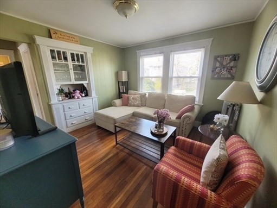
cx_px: 138
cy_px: 104
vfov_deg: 89.9
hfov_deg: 106.2
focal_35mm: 13
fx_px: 104
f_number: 2.2
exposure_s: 1/60
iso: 200
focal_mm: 1.74
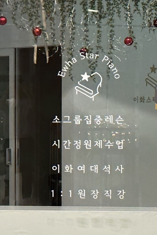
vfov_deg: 12.8
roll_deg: +0.0
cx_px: -13
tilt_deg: -1.8
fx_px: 1053
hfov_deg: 8.5
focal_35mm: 161
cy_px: 100
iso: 200
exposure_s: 1/40
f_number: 1.78
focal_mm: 6.86
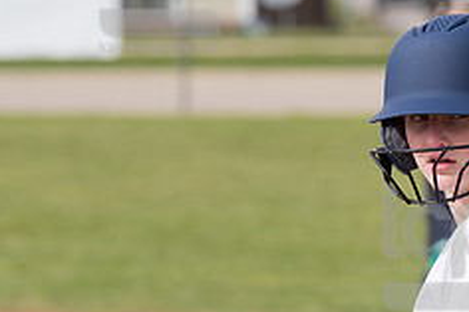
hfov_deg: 4.2
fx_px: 6405
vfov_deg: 2.8
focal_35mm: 492
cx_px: 443
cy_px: 257
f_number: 5.6
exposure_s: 1/1600
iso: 400
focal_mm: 200
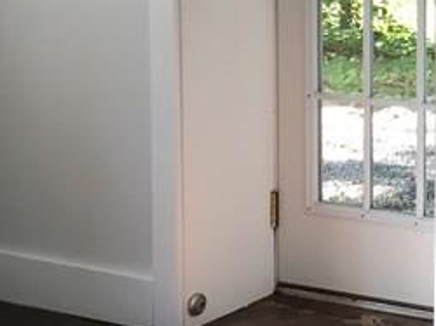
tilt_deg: -4.0
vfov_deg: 12.2
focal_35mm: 119
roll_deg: -0.6
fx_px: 1497
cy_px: -59
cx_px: 750
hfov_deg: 14.8
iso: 25
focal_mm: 4.15
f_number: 2.2
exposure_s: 1/30
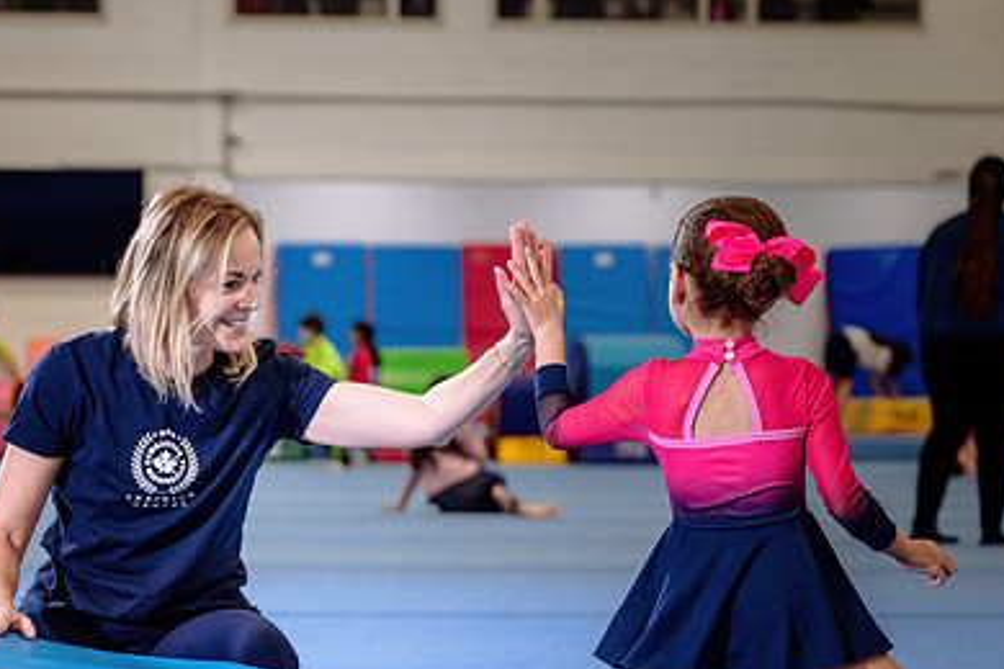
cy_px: 480
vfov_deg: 12.1
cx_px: 288
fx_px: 3151
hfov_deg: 18.0
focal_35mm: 113
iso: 800
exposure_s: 1/160
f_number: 3.5
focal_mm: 70
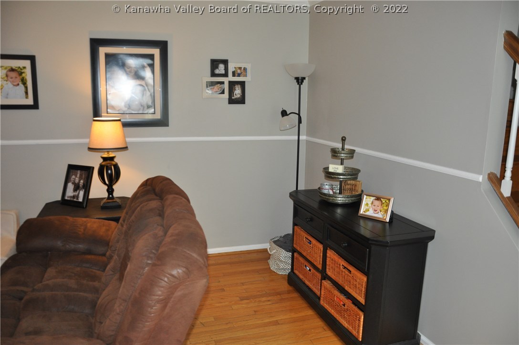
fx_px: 389
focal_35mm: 27
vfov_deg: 47.8
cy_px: 172
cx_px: 260
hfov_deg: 67.5
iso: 800
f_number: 3.5
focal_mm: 18
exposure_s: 1/60
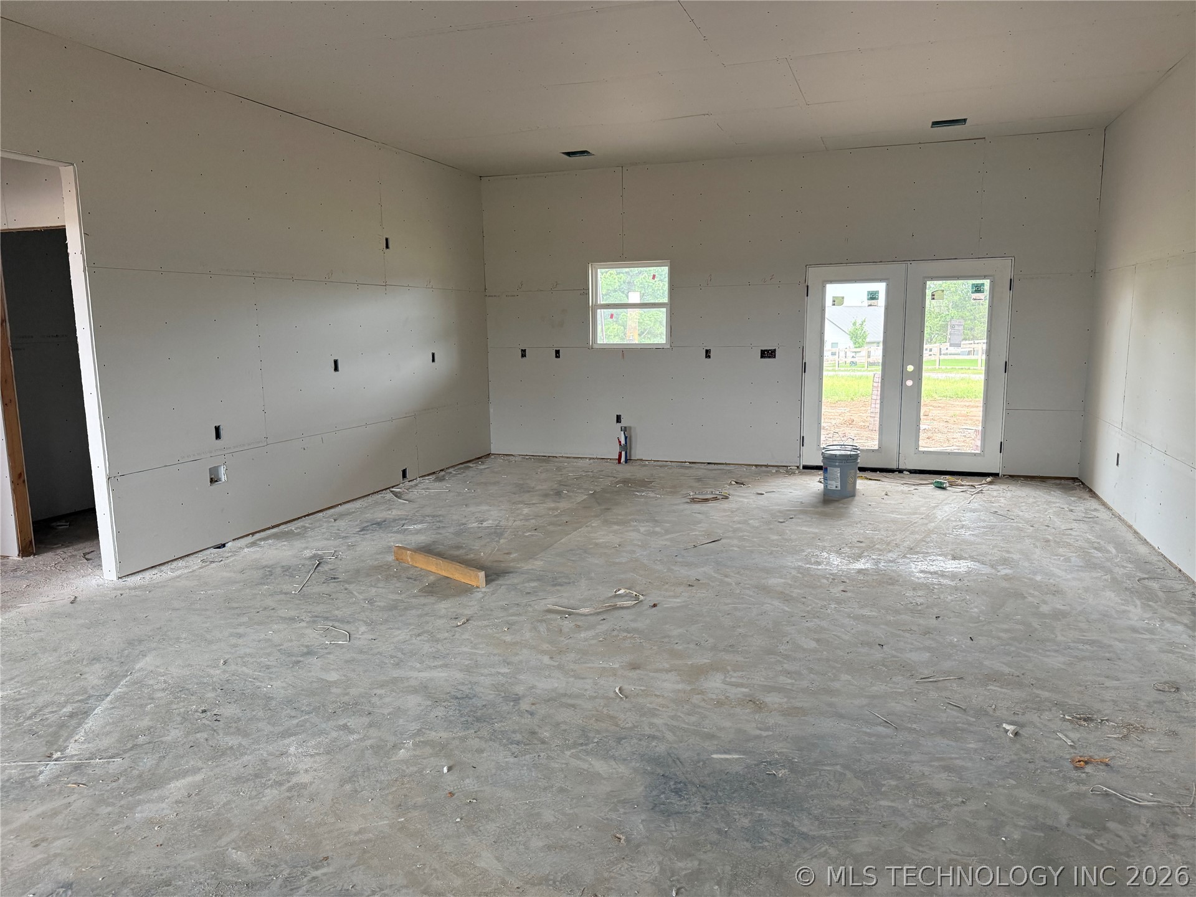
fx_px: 829
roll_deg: +1.0
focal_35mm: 24
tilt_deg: -8.0
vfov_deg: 56.8
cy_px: 448
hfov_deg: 71.6
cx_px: 598
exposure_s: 1/75
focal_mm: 6.76
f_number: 1.78
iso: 200
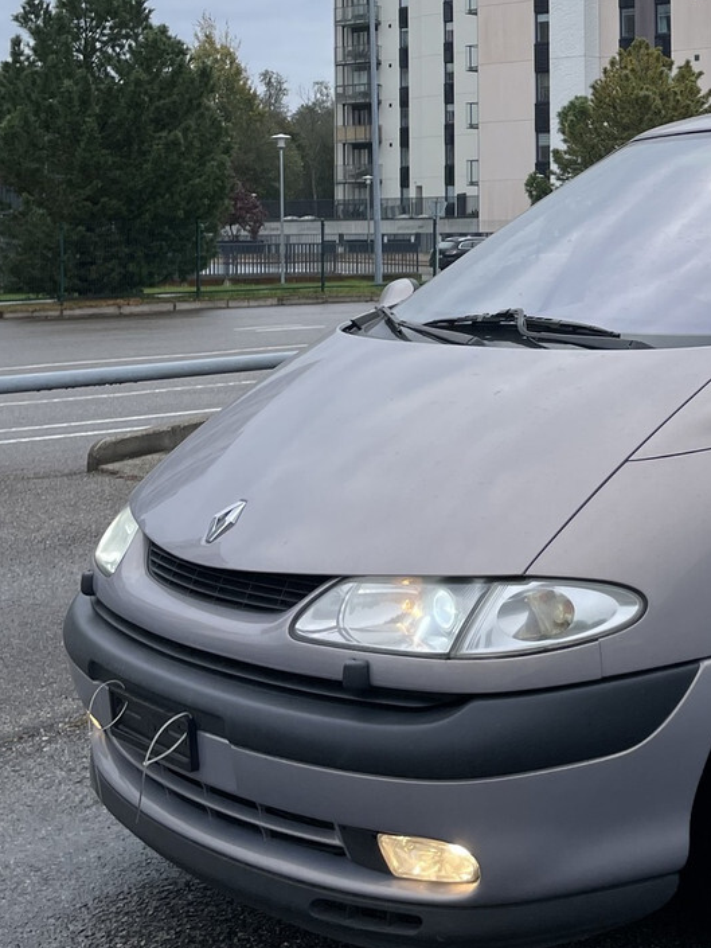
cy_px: 179
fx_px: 1615
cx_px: 793
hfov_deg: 23.2
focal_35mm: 59
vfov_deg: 31.8
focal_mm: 4.2
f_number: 1.6
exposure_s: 1/1033
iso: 32
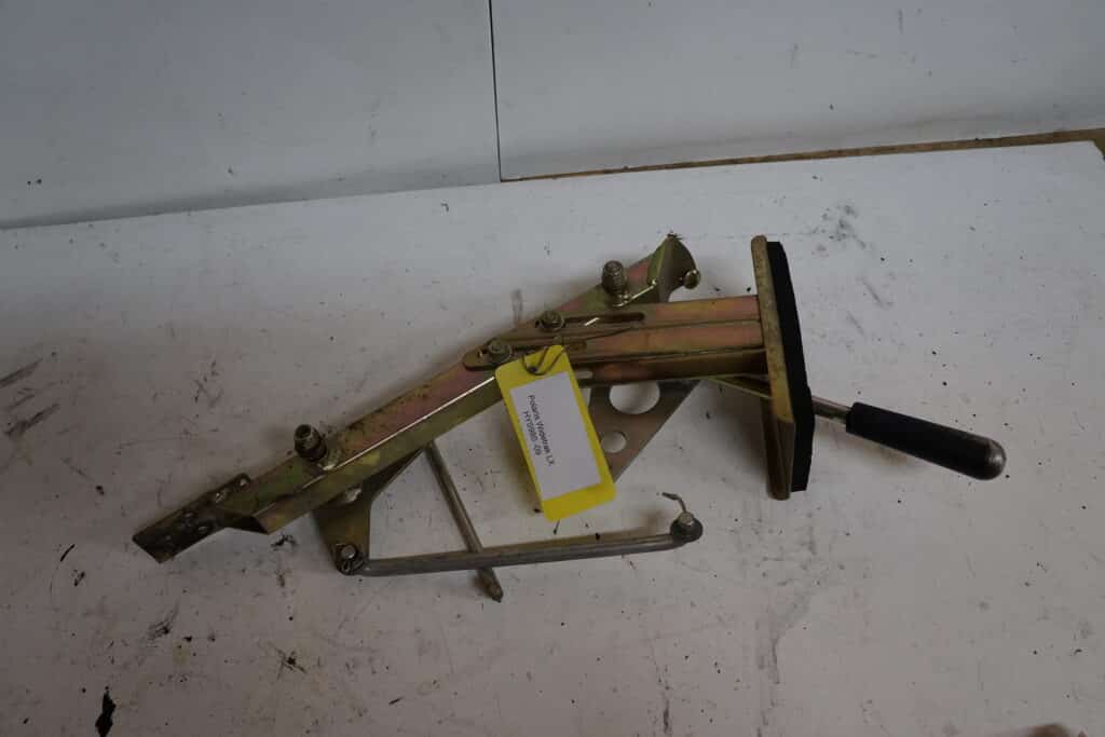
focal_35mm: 28
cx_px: 552
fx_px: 875
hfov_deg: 64.5
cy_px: 368
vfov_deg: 45.7
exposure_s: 1/60
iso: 800
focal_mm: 19
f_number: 5
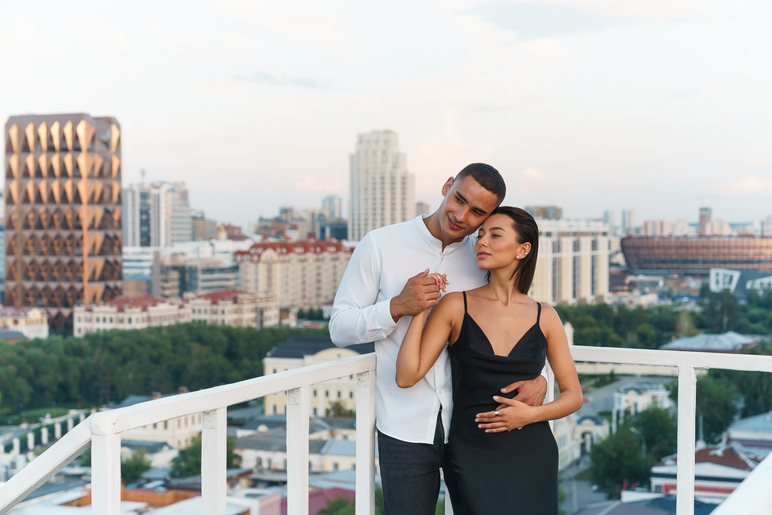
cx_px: 399
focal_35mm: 62
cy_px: 269
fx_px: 1324
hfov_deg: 32.5
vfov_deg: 22.0
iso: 100
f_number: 4
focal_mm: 59
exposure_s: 1/160
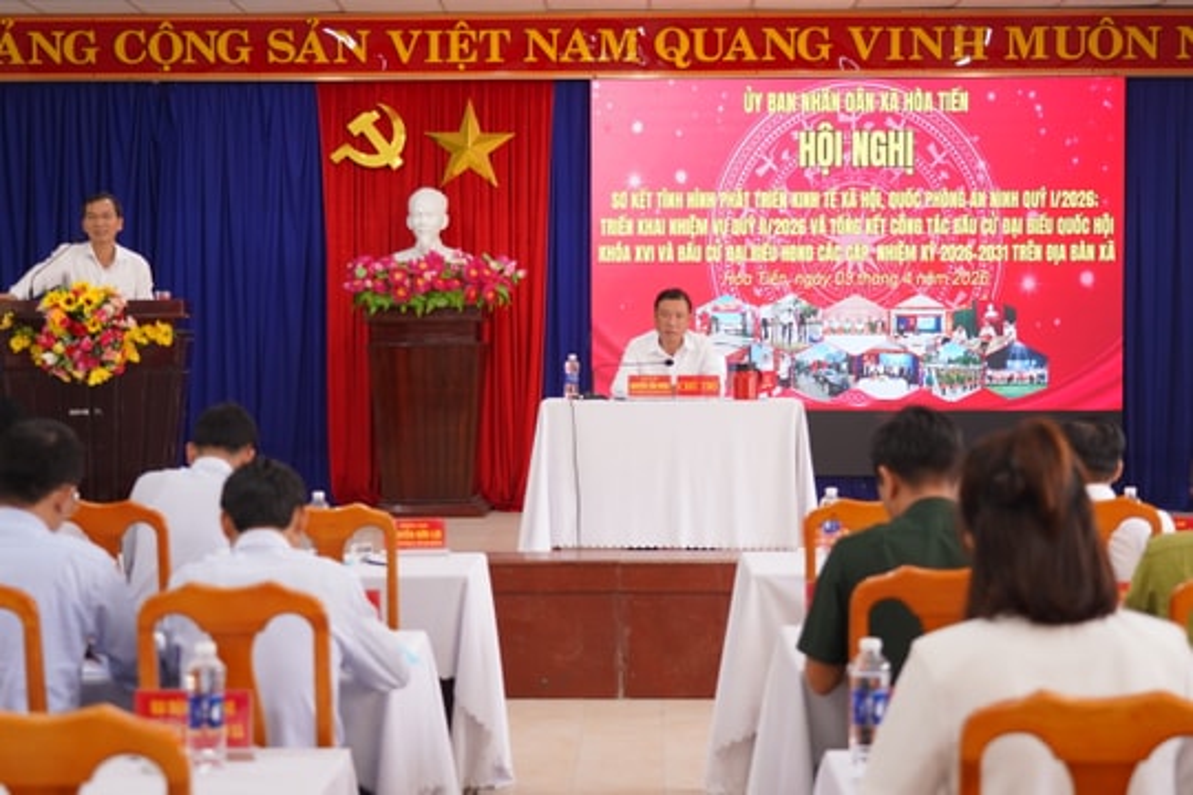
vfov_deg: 29.2
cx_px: 596
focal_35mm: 46
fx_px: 1524
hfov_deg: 42.7
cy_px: 398
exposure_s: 1/200
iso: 1000
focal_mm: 46
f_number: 4
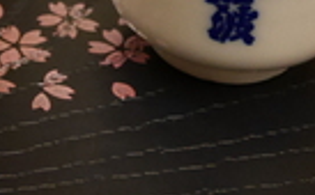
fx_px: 1516
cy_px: -196
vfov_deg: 7.1
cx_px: -131
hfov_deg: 11.5
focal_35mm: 177
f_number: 4.3
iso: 2500
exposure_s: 1/60
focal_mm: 19
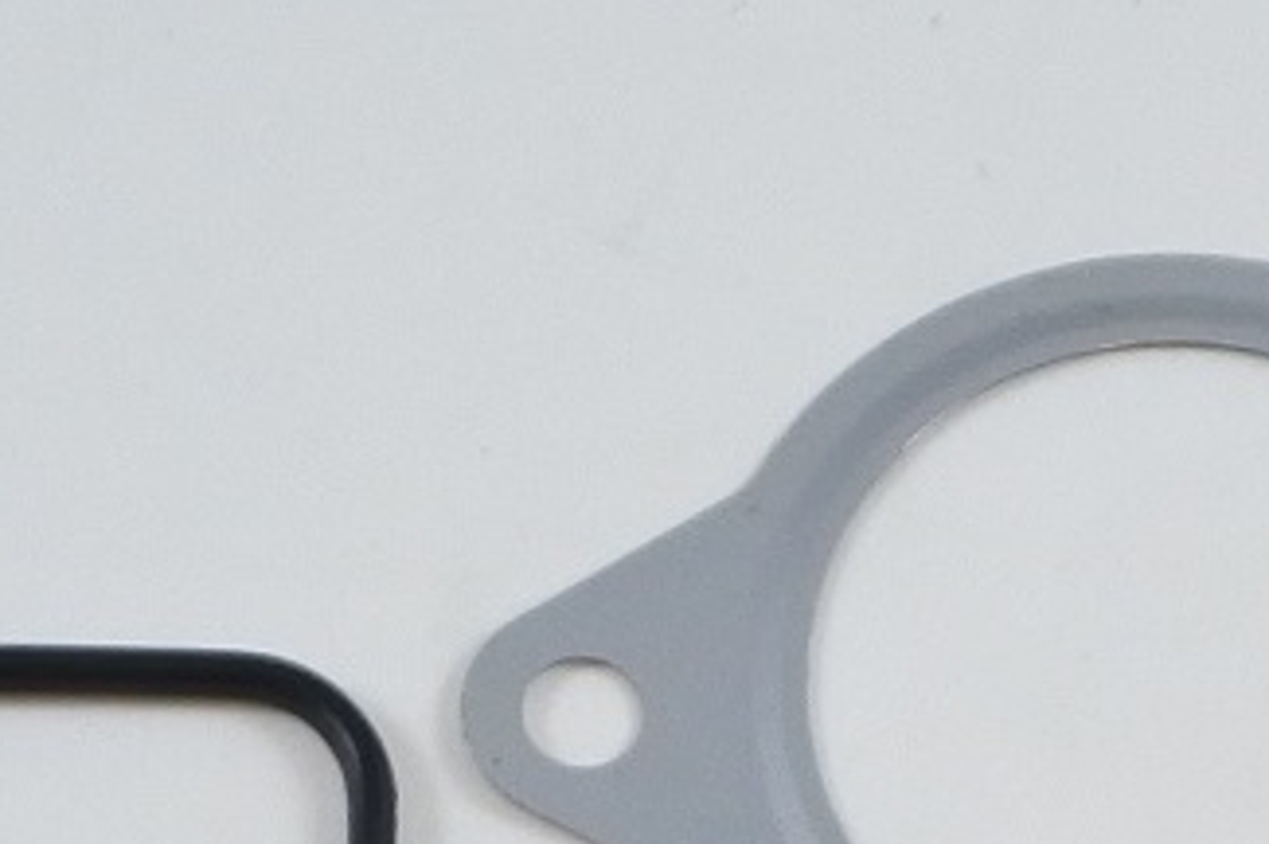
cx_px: 851
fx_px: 7430
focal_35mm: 211
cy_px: 2317
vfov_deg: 6.1
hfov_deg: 9.8
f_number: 4
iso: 400
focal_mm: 13.7
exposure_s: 1/160
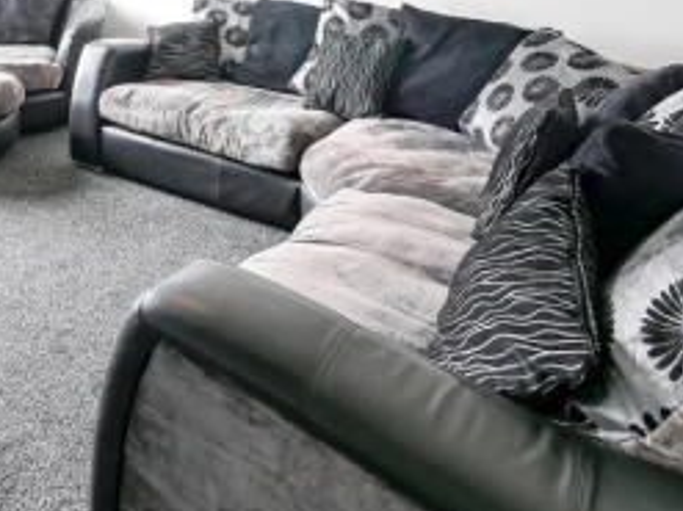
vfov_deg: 36.0
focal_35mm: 33
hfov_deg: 49.9
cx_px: 82
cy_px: -59
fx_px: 651
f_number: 4
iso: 640
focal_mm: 7
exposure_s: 1/60
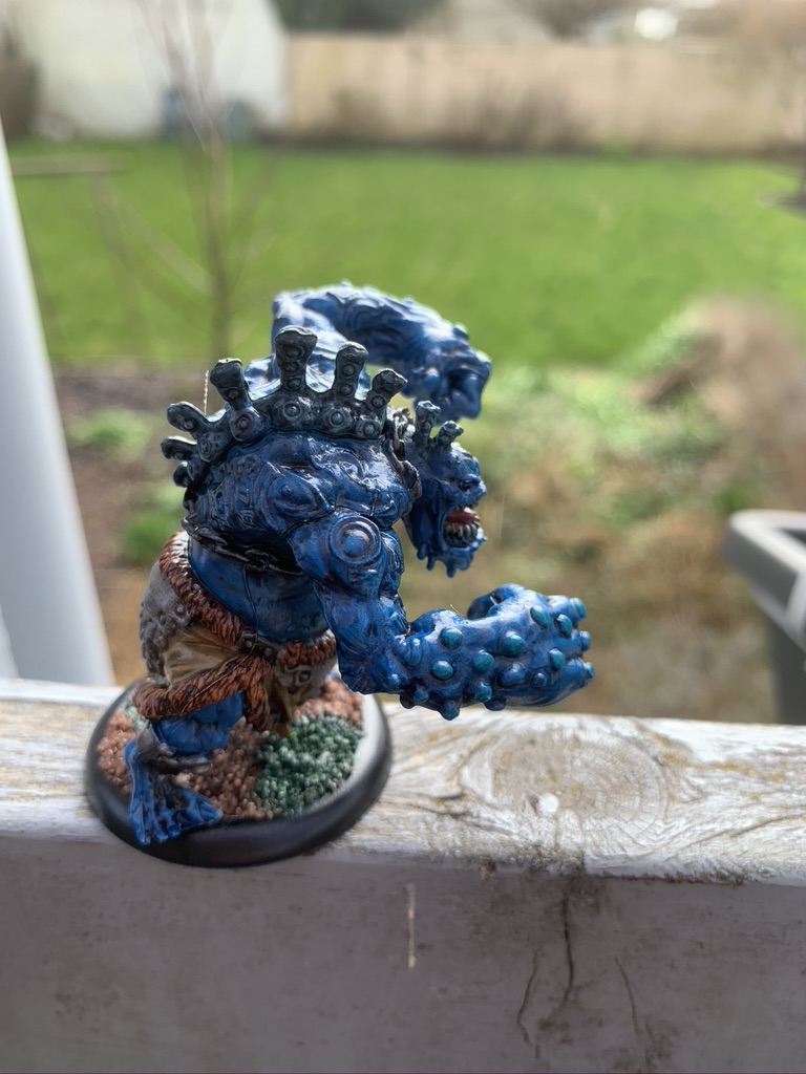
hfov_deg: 53.1
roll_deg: -1.7
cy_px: 537
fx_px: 807
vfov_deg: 67.3
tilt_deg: -30.4
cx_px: 403
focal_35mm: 26
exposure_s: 1/143
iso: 25
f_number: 1.8
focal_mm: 4.25
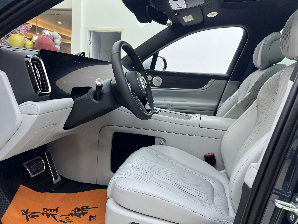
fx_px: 224
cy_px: 112
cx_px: 149
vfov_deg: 53.1
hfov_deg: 67.3
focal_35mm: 26
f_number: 1.5
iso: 40
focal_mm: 5.7
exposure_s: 1/100
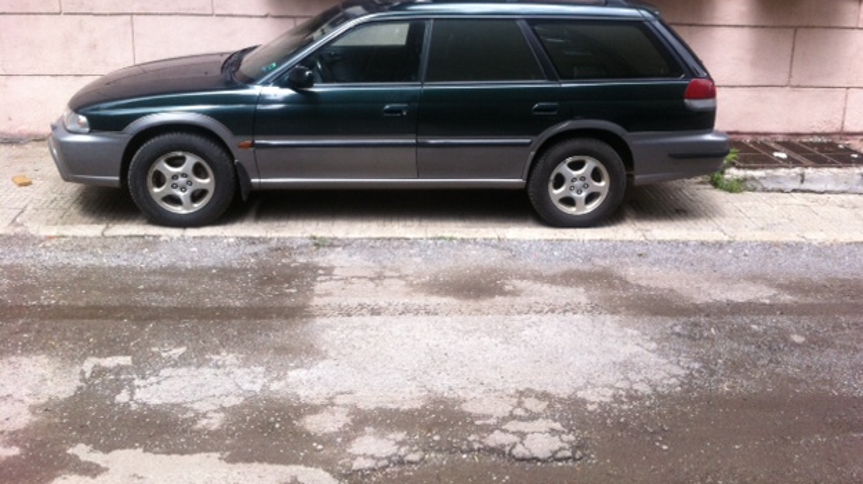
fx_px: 892
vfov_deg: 30.2
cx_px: 439
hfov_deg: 51.6
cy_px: 177
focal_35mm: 39
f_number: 2.8
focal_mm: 3.85
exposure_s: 1/125
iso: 80
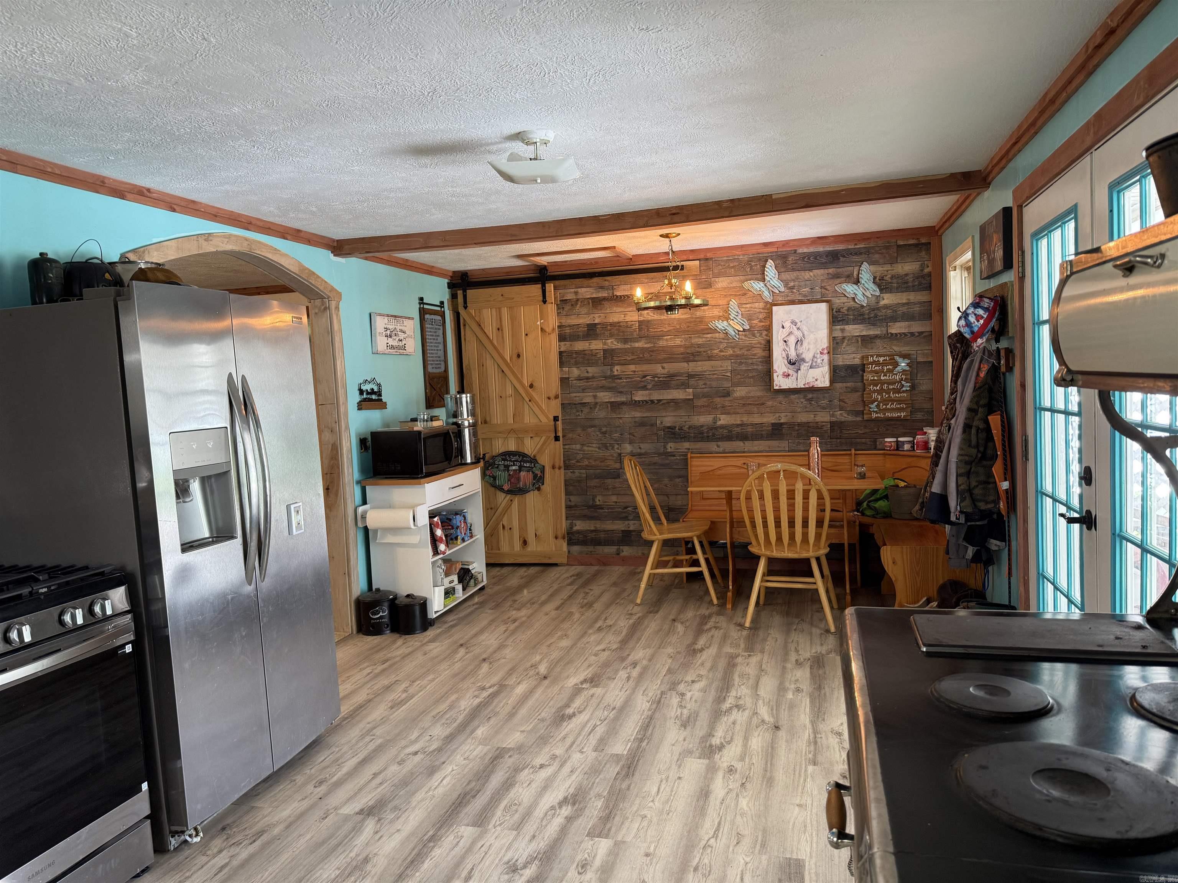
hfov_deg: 71.6
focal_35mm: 24
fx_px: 817
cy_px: 442
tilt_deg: -2.9
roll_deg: +3.1
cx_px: 589
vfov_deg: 56.8
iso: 160
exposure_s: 1/60
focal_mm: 6.76
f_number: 1.78
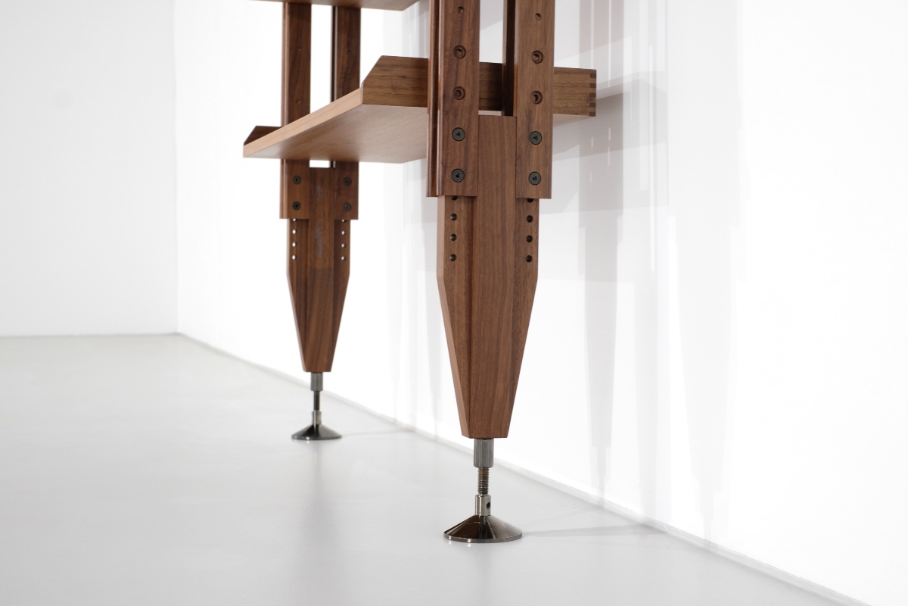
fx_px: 1337
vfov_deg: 25.5
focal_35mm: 53
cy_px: 303
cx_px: 454
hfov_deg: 37.5
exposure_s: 1/34
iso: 800
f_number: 7.1
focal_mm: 35
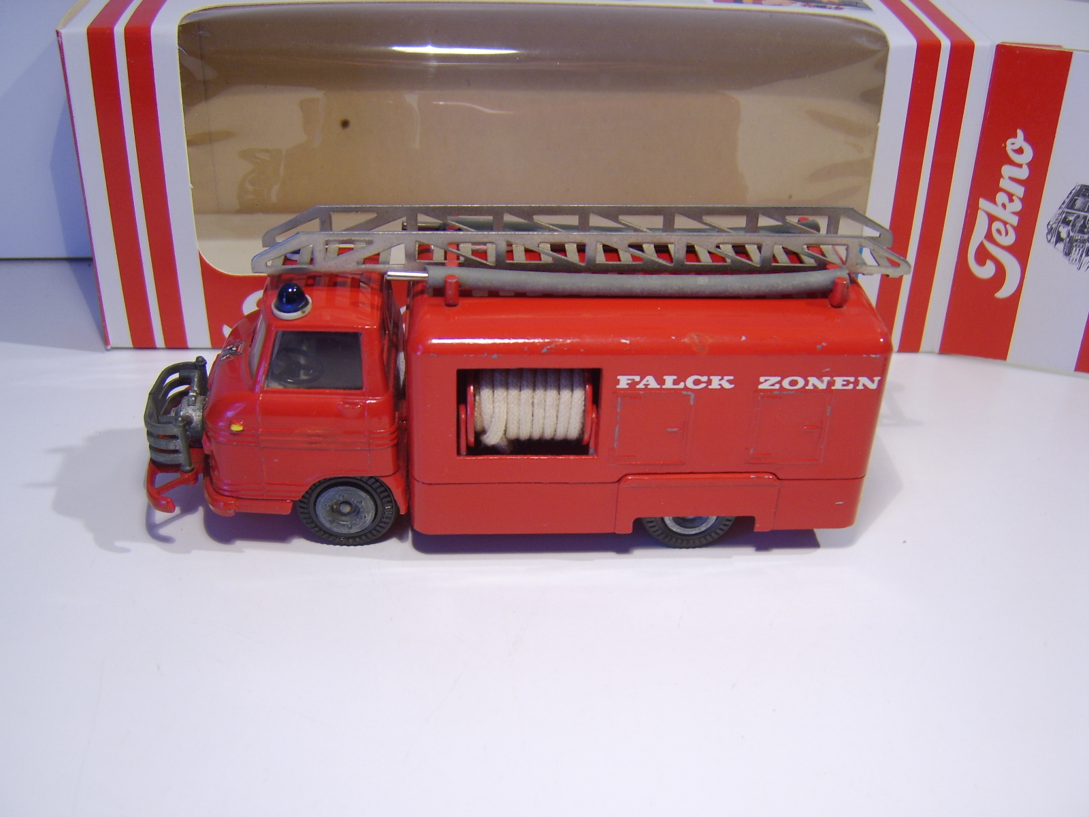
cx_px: 544
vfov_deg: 45.4
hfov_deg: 58.4
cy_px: 408
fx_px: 975
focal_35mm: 31
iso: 71
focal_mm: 8.13
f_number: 2.7
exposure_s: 1/24
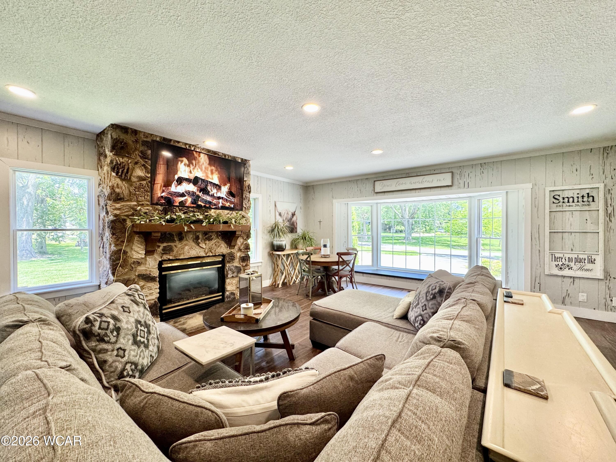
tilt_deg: -1.3
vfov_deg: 85.7
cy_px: 231
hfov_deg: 102.1
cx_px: 308
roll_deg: -0.3
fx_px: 249
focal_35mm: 14
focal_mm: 2.22
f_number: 2.2
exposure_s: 1/120
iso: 125
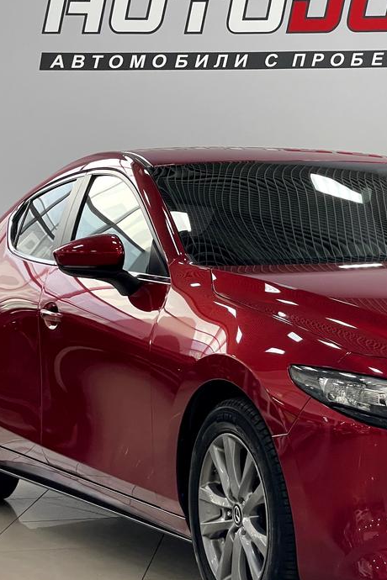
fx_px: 1516
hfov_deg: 14.3
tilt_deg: -2.9
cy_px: 347
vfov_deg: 21.7
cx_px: 406
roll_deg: +2.0
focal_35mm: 94
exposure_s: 1/99
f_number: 2
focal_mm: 6
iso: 200
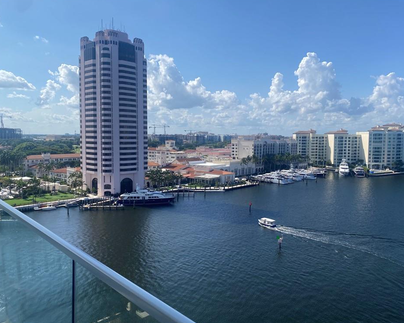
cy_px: 162
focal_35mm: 28
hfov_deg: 62.2
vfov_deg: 51.5
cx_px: 211
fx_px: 335
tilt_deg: -2.9
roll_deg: -0.9
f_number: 1.8
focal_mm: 4.25
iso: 32
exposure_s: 1/3984
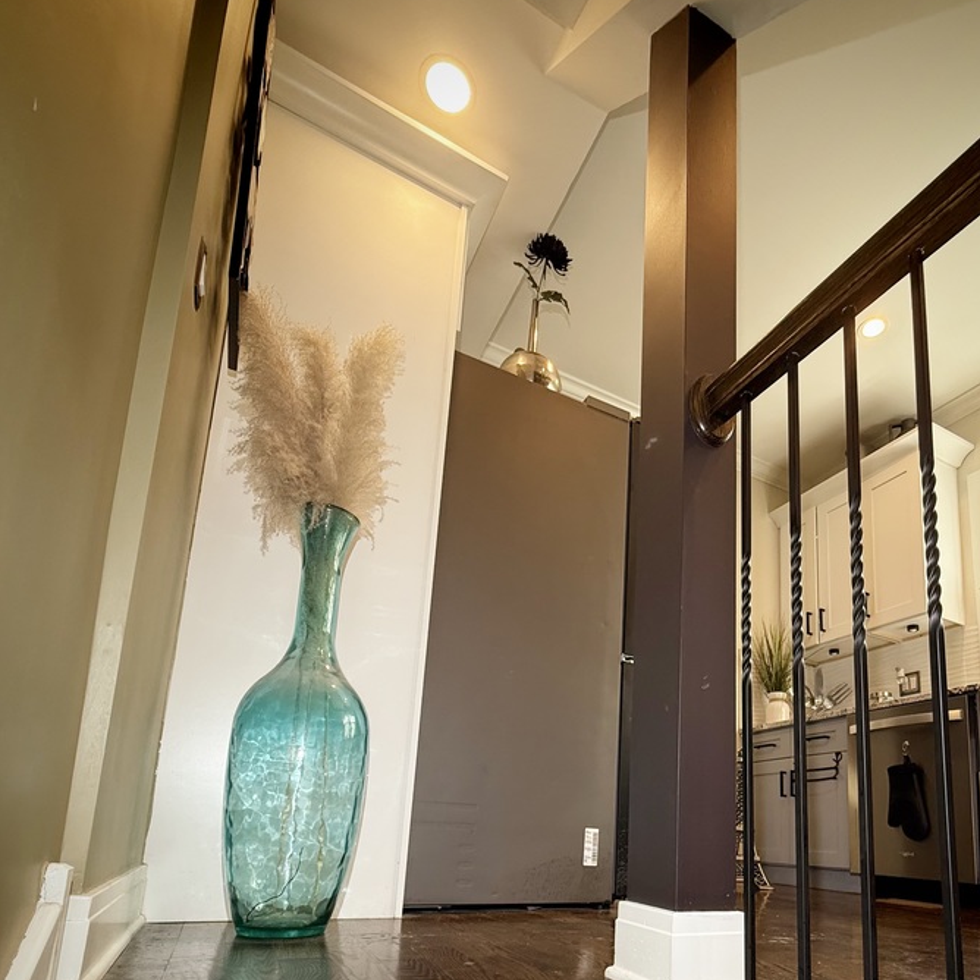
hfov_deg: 74.0
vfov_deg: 70.3
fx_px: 641
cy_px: 723
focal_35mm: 20
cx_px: 590
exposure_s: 1/120
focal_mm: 2.22
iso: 200
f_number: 2.2
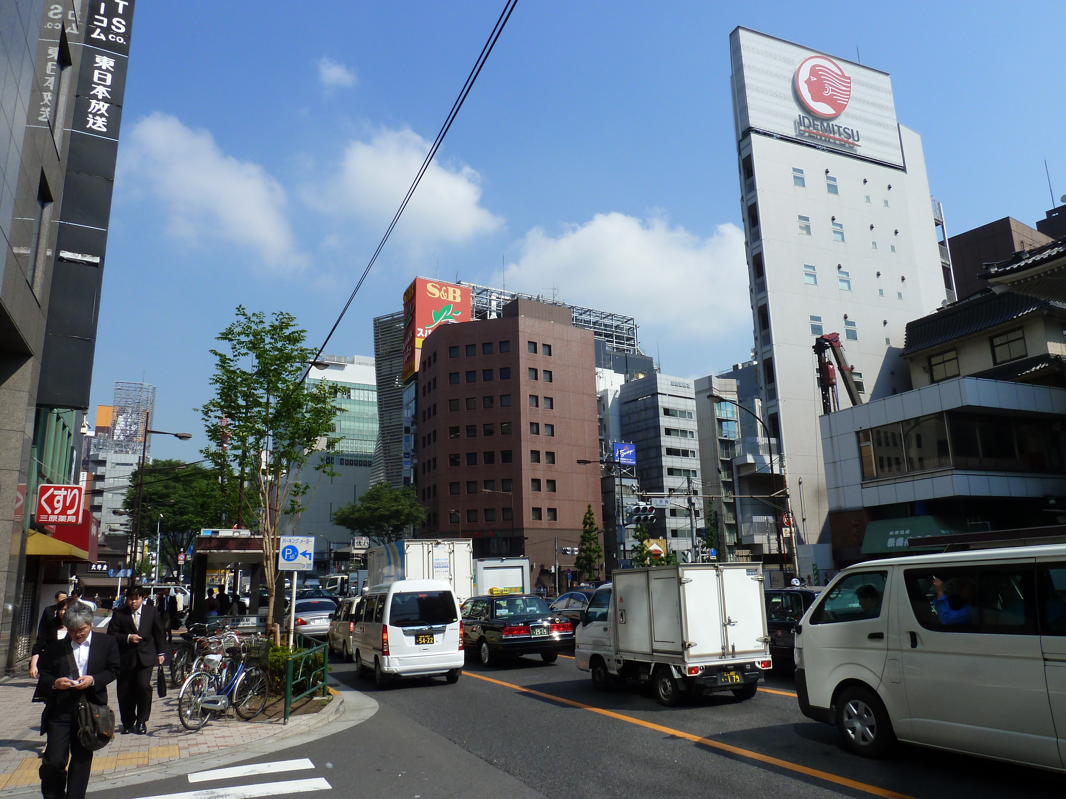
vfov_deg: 54.9
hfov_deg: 69.4
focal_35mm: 25
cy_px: 400
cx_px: 533
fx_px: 770
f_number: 5
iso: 80
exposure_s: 1/400
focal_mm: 4.1
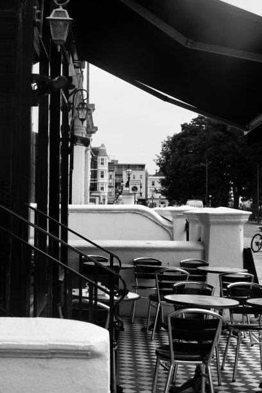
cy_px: 196
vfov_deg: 38.9
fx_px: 557
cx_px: 131
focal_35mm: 51
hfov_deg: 26.5
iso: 100
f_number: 10
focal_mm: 34
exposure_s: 1/60
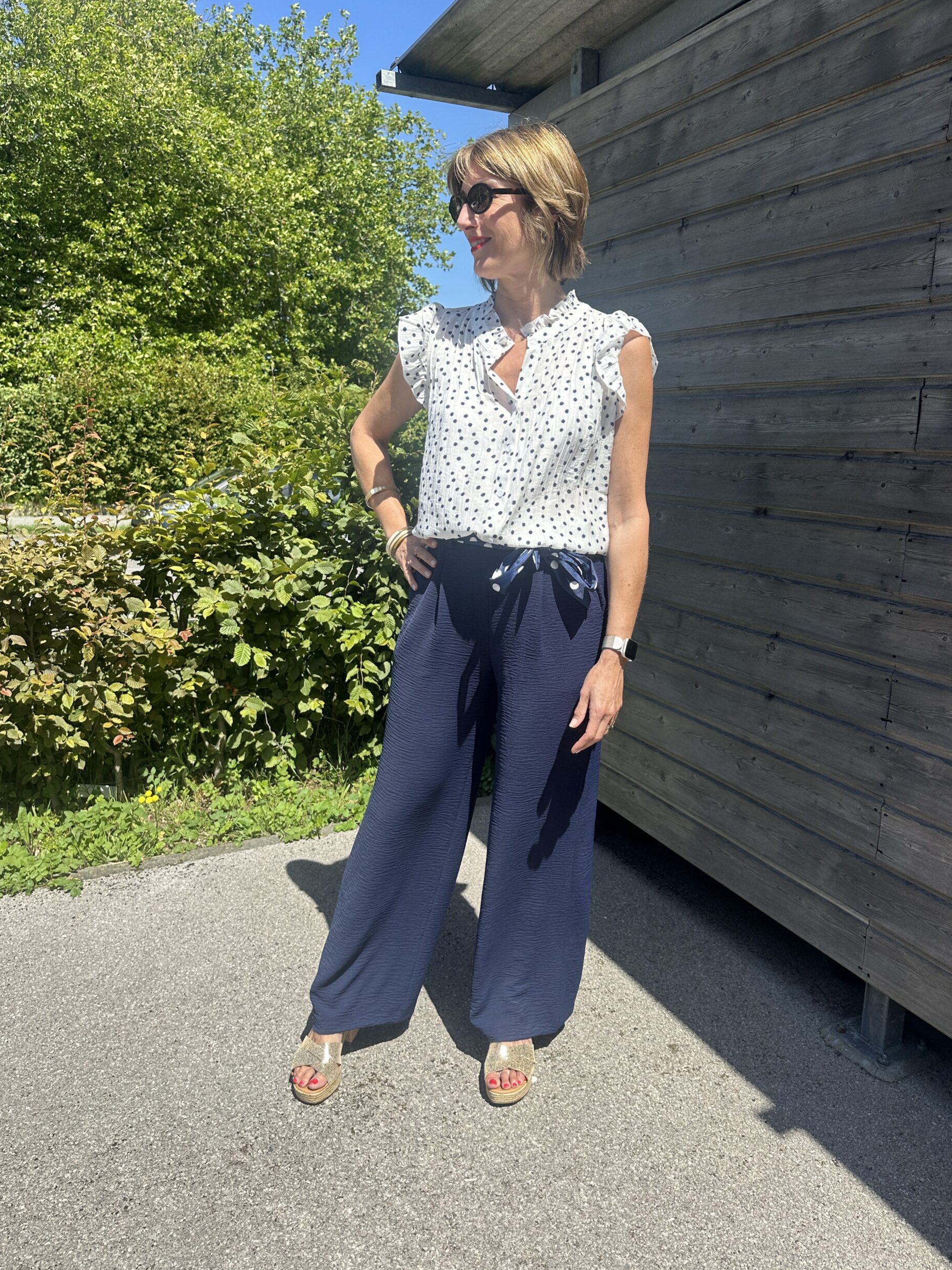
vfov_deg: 69.4
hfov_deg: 54.9
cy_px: 623
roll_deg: -1.0
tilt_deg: -12.3
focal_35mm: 25
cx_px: 485
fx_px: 917
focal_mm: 6.86
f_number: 1.78
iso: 80
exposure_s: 1/3247
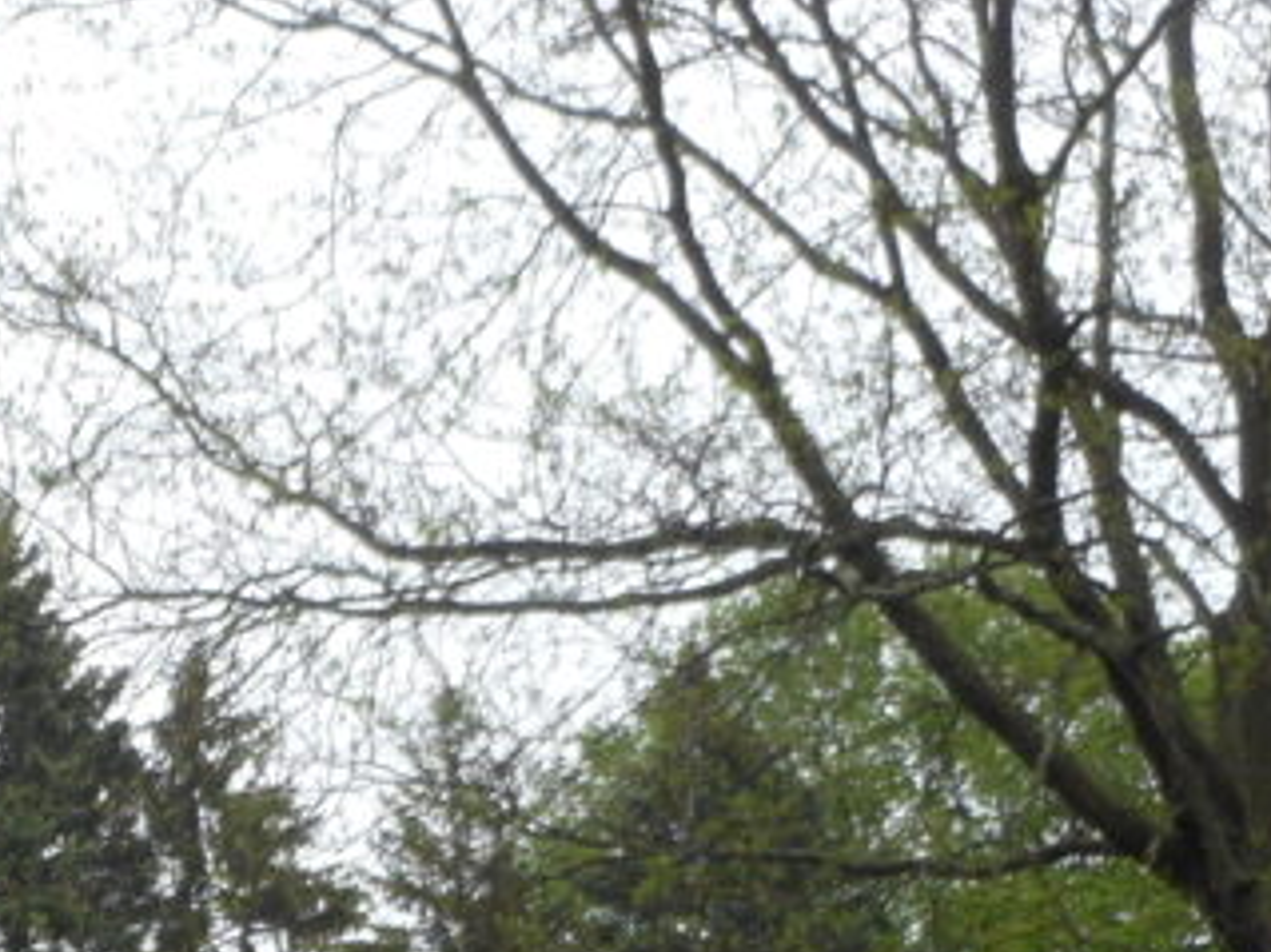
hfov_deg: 17.4
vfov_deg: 13.6
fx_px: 3891
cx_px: -375
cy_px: 1103
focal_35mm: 106
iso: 80
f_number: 4
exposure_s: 1/60
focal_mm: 5.9
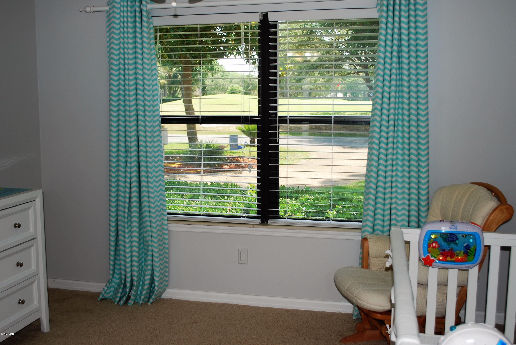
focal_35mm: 36
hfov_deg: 53.1
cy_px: 172
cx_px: 258
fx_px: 517
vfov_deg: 37.0
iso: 100
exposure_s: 1/125
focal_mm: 24
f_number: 4.2
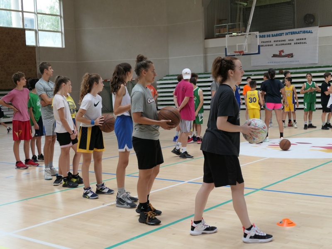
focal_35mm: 54
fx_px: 518
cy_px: 124
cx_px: 166
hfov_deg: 35.5
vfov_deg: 27.0
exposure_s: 1/250
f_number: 2.8
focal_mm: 18.3
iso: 250
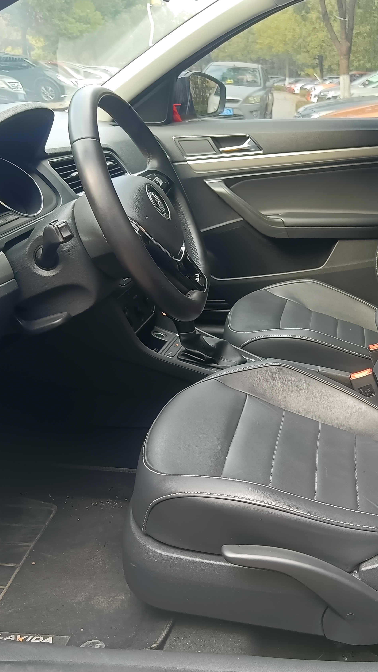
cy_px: 342
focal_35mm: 40
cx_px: 293
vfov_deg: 50.5
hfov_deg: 29.1
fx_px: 713
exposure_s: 1/100
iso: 290
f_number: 1.9
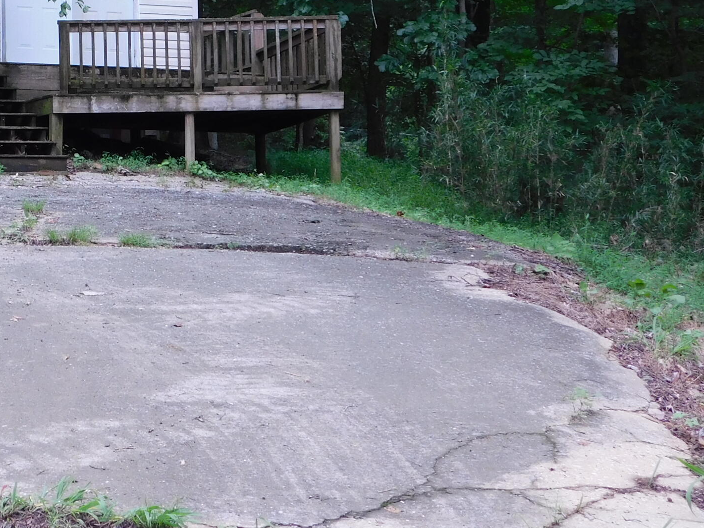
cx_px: 36
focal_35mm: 95
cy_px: 33
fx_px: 1932
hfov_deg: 20.1
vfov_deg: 15.4
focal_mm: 8
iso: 125
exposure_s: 1/60
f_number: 3.7
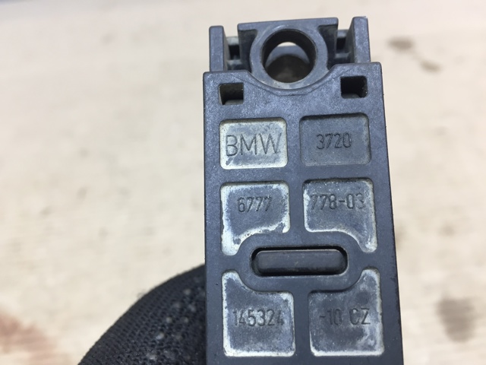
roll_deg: +3.6
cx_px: 243
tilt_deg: -40.9
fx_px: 407
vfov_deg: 48.2
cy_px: 182
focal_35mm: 29
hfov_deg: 61.7
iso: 80
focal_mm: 4.15
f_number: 2.2
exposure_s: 1/33
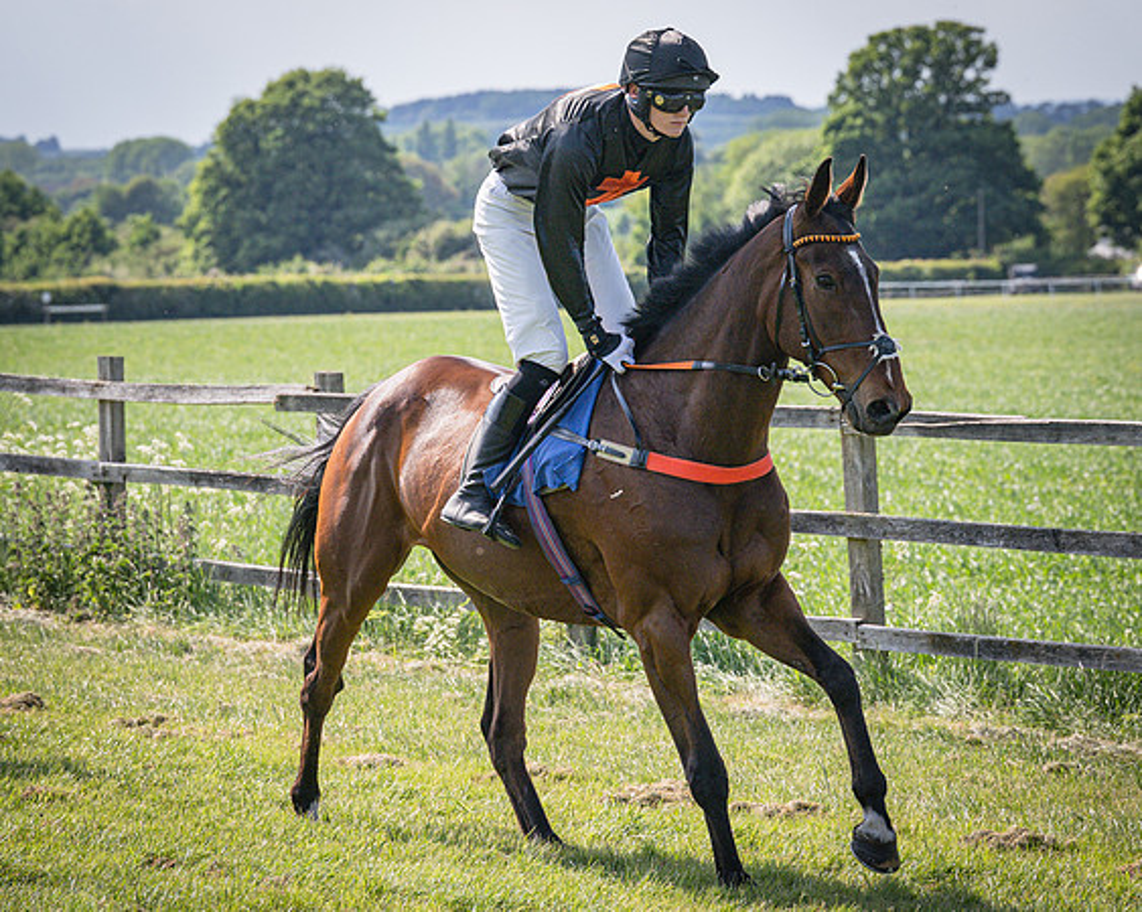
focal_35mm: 175
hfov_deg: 11.0
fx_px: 5904
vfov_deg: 8.8
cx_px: 343
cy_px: 394
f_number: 4
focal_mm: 89
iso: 400
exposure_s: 1/3200
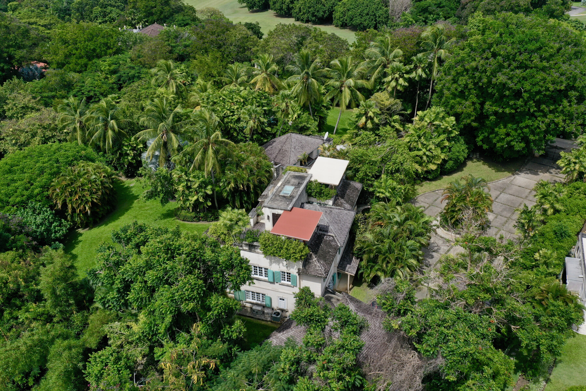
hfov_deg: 65.5
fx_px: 456
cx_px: 293
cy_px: 196
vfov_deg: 46.4
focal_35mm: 28
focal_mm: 10.26
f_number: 6.3
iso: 100
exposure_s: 1/640
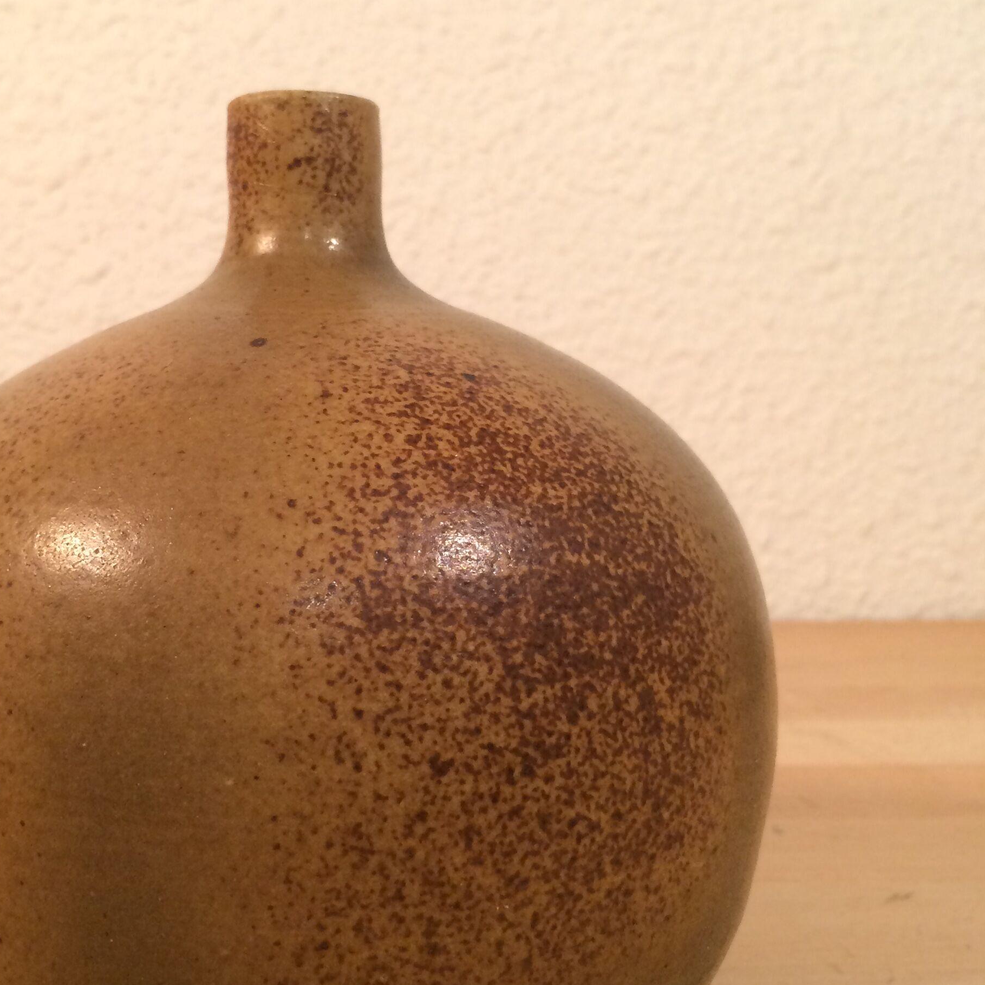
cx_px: 343
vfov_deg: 36.8
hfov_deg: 36.5
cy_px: 506
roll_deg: +1.4
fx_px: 1481
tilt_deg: -8.5
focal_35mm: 46
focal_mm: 4.15
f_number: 2.2
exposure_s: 1/33
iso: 64
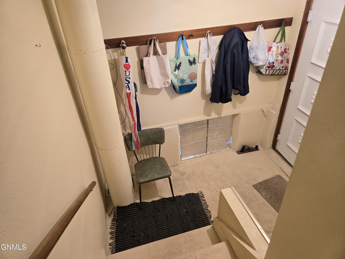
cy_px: 130
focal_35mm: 23
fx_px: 229
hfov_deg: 73.9
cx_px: 172
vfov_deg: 58.9
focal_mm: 5.4
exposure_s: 1/120
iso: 250
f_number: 1.8
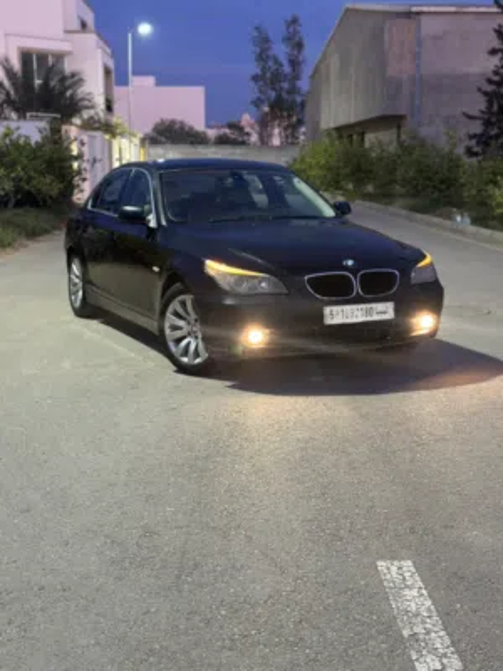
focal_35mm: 48
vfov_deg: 39.7
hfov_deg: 30.3
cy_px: 336
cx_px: 252
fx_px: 930
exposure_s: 1/33
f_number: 1.78
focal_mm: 6.86
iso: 320
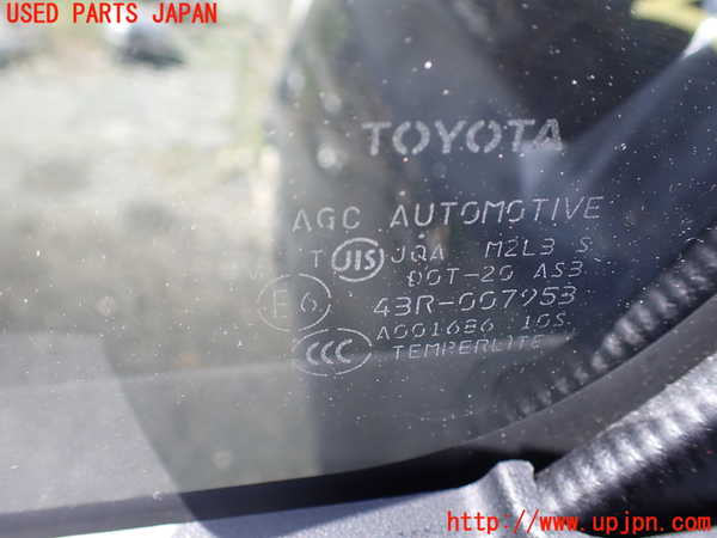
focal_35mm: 30
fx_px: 621
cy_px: 269
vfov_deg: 46.8
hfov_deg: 60.0
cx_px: 358
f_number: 2.3
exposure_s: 1/160
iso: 100
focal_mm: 5.4
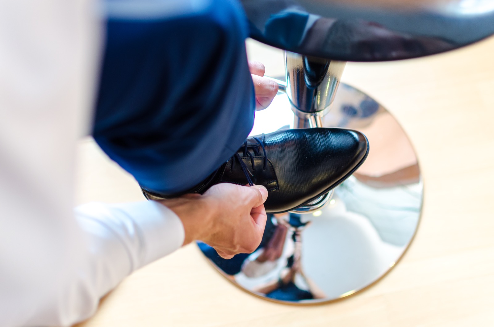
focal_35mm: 52
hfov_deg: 37.9
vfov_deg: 25.6
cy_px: 164
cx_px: 247
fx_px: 719
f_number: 1.8
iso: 250
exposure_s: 1/125
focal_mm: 35
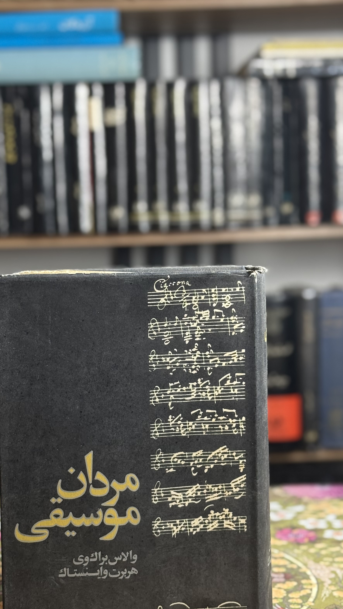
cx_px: 144
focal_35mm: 67
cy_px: 340
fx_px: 1083
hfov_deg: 18.0
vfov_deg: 31.4
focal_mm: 6.76
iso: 100
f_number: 1.78
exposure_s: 1/50
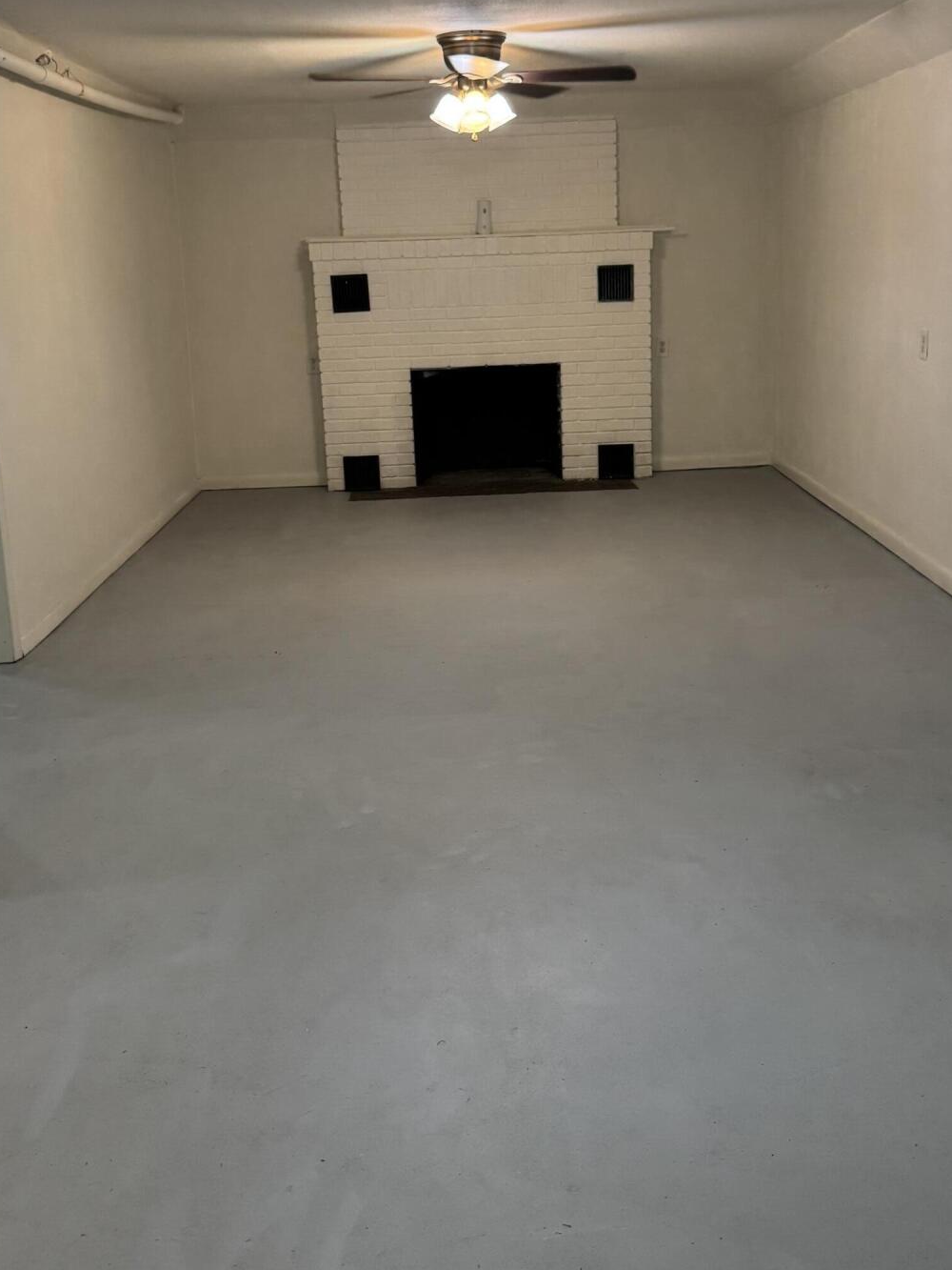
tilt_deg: -11.1
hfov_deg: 39.7
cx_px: 488
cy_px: 516
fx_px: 1320
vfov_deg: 51.1
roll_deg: +2.2
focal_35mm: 36
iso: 200
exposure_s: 1/60
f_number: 1.78
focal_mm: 6.76
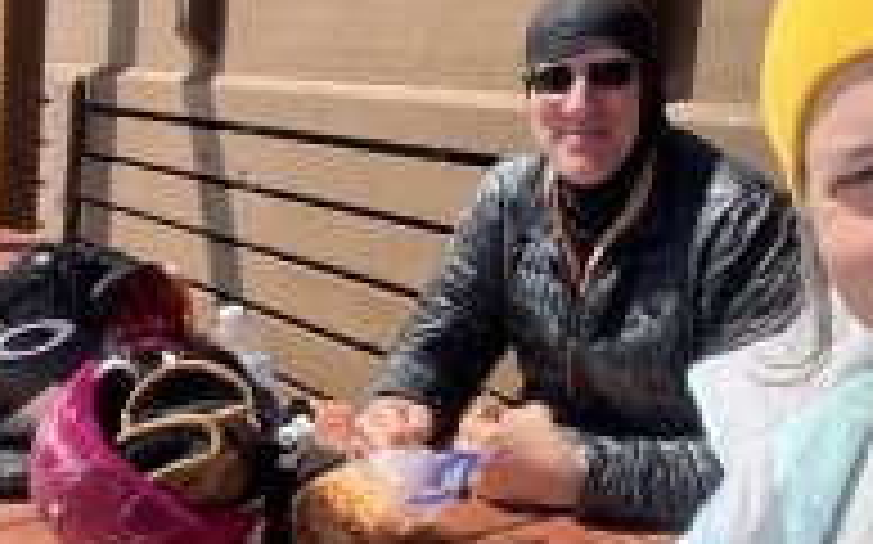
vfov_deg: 27.8
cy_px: 175
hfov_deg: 43.5
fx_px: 1094
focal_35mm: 46
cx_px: 472
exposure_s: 1/981
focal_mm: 2.71
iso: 32
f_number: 2.2
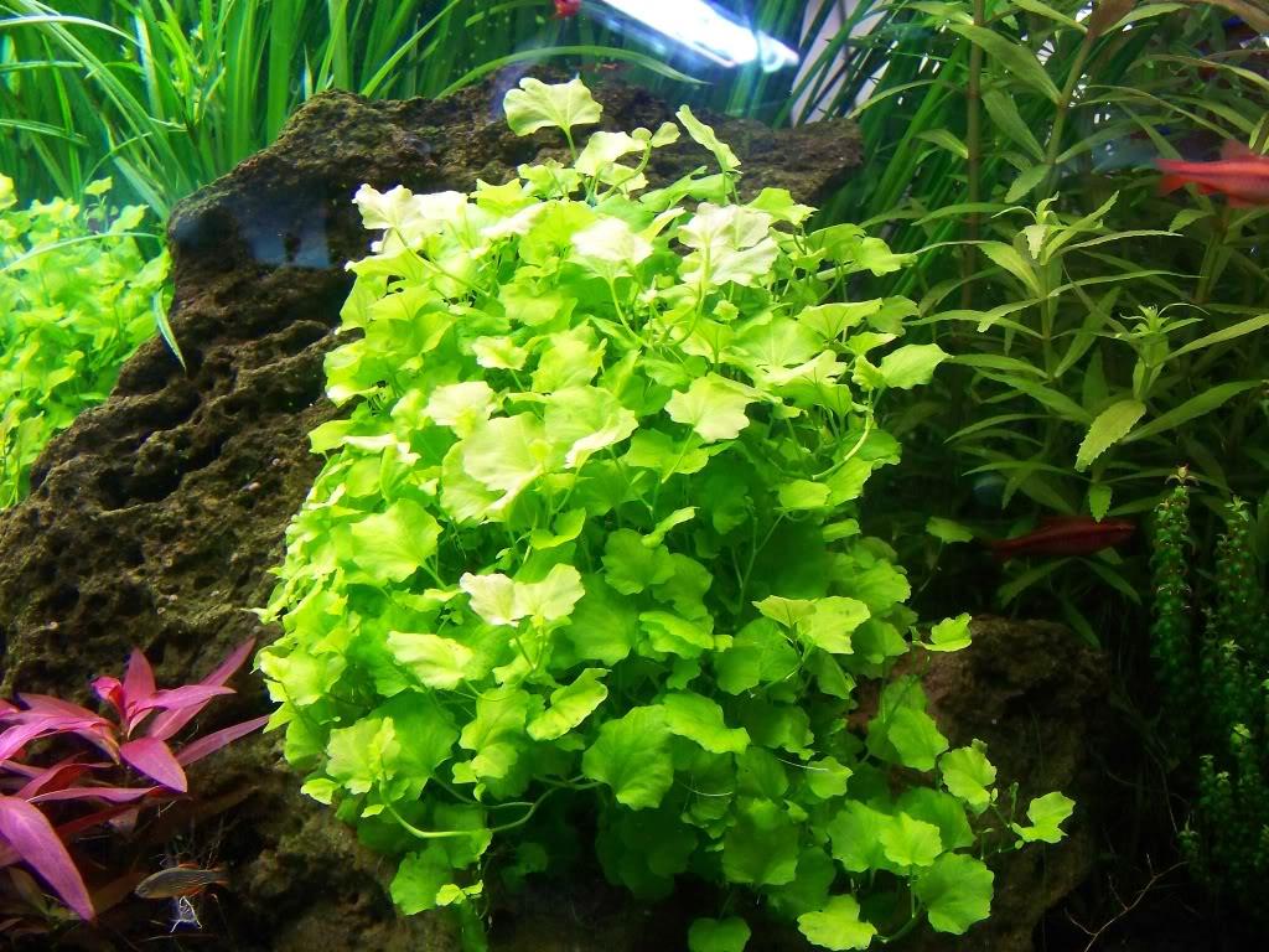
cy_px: 476
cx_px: 634
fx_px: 1320
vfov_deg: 39.7
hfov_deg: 51.4
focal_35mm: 36
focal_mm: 5.85
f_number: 3.6
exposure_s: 1/60
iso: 200
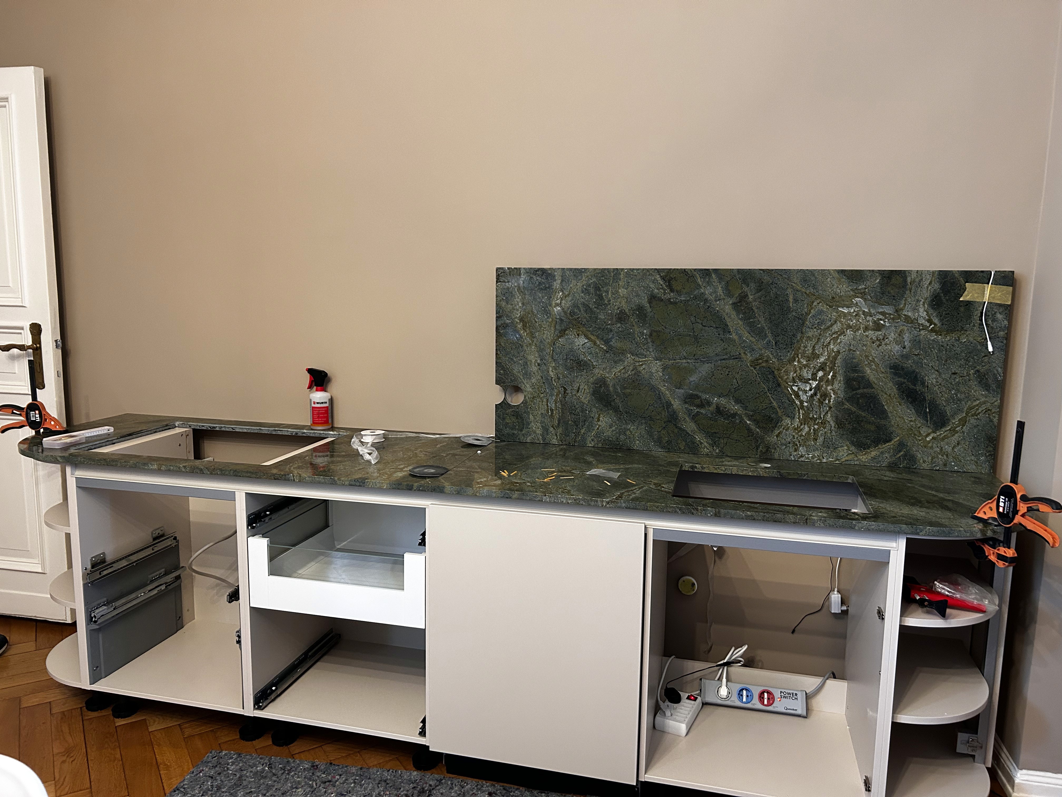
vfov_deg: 53.1
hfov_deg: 67.3
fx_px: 798
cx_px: 531
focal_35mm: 26
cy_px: 398
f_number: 1.5
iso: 250
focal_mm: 5.7
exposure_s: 1/50
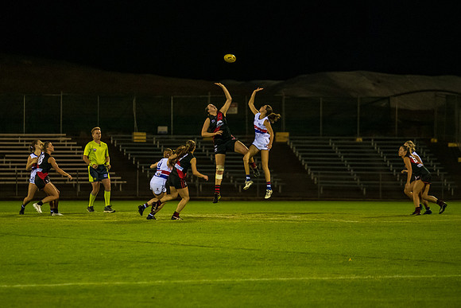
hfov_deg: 7.0
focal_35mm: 295
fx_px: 3780
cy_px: 168
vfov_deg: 4.7
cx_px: 183
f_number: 2.8
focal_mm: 200
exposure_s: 1/800
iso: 3200
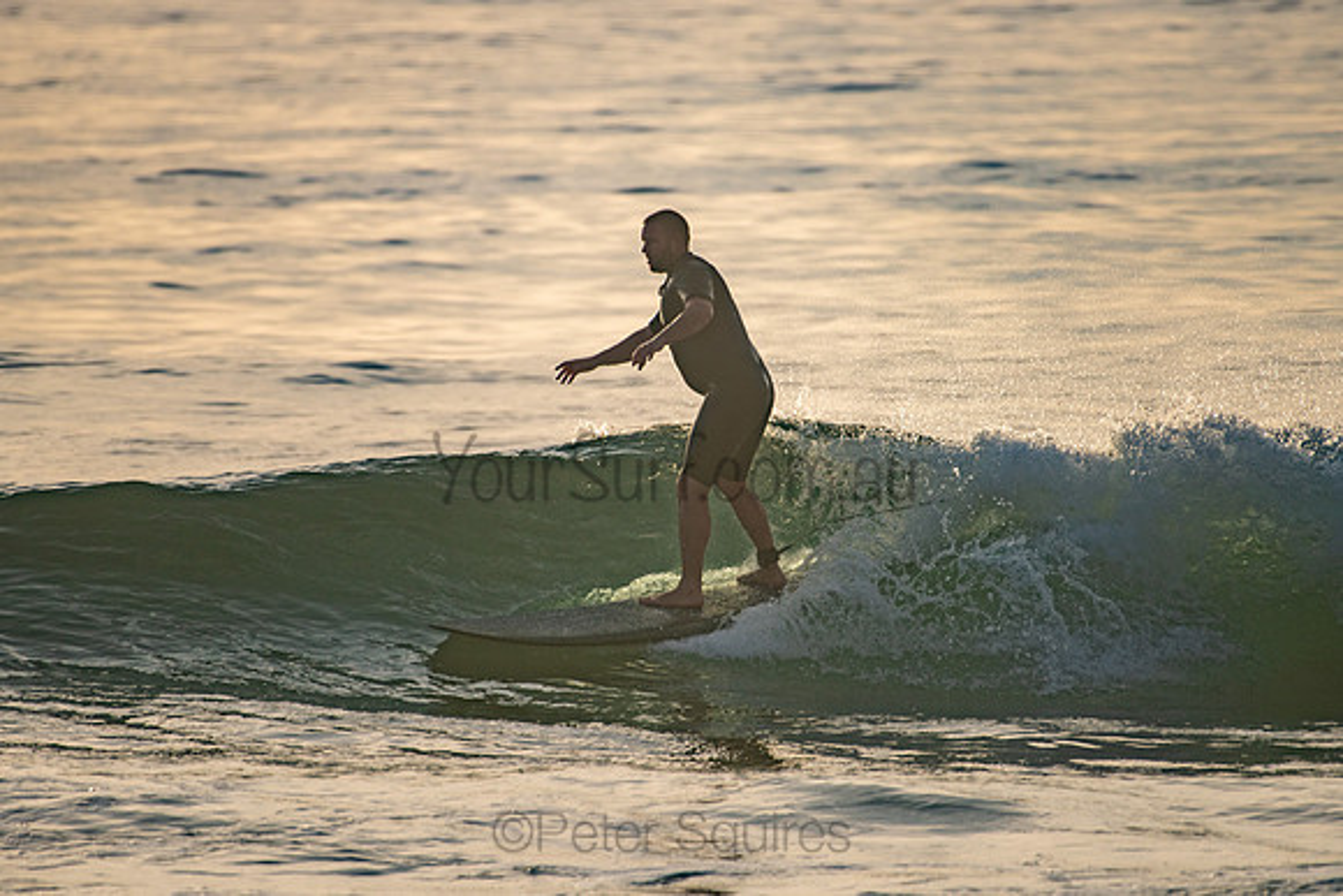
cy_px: 399
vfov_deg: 2.2
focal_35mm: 612
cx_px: 708
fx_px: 22841
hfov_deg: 3.4
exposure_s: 1/800
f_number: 5.6
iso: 160
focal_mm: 500
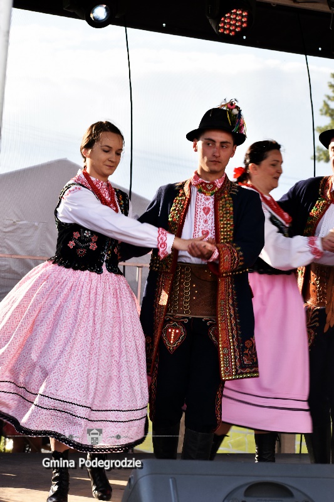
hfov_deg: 13.0
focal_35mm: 105
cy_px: 251
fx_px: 1462
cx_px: 167
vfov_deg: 19.5
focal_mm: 70
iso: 100
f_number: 6.3
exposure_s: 1/80
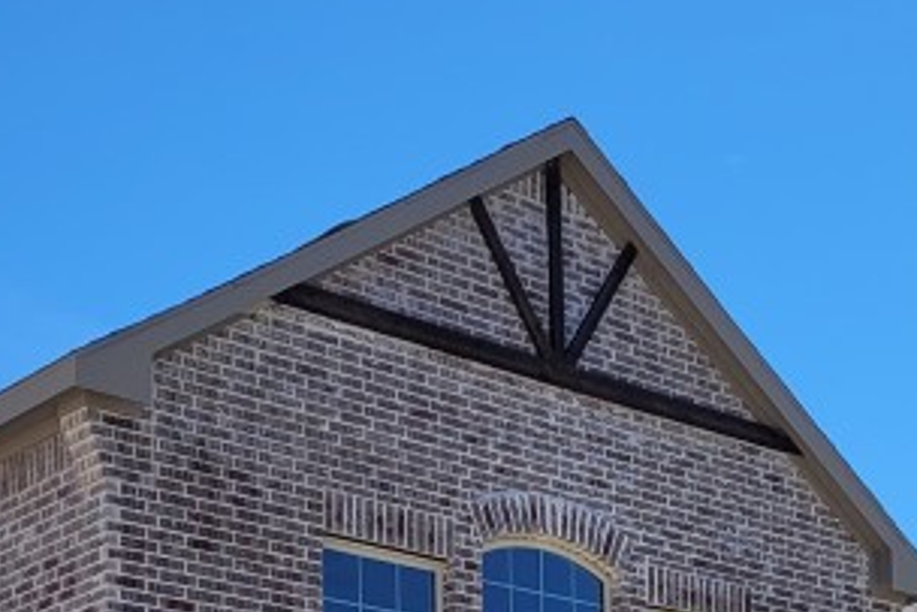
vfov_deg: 13.6
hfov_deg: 22.3
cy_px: 1070
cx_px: 588
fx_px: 2319
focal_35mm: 91
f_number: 1.8
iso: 40
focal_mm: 5.4
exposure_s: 1/2881
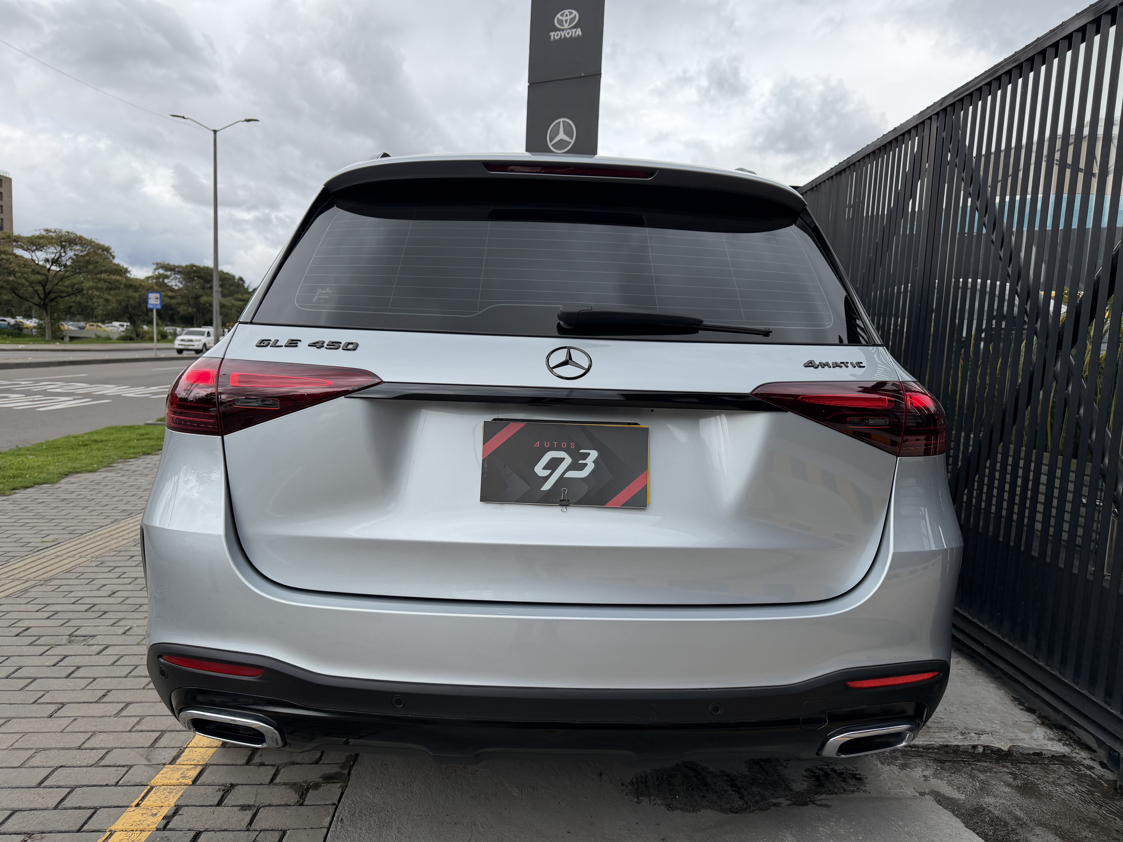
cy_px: 421
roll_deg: -2.4
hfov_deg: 71.6
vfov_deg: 56.8
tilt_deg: -6.5
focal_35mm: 24
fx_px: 779
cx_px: 562
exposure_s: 1/2801
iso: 100
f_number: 1.78
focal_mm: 6.76
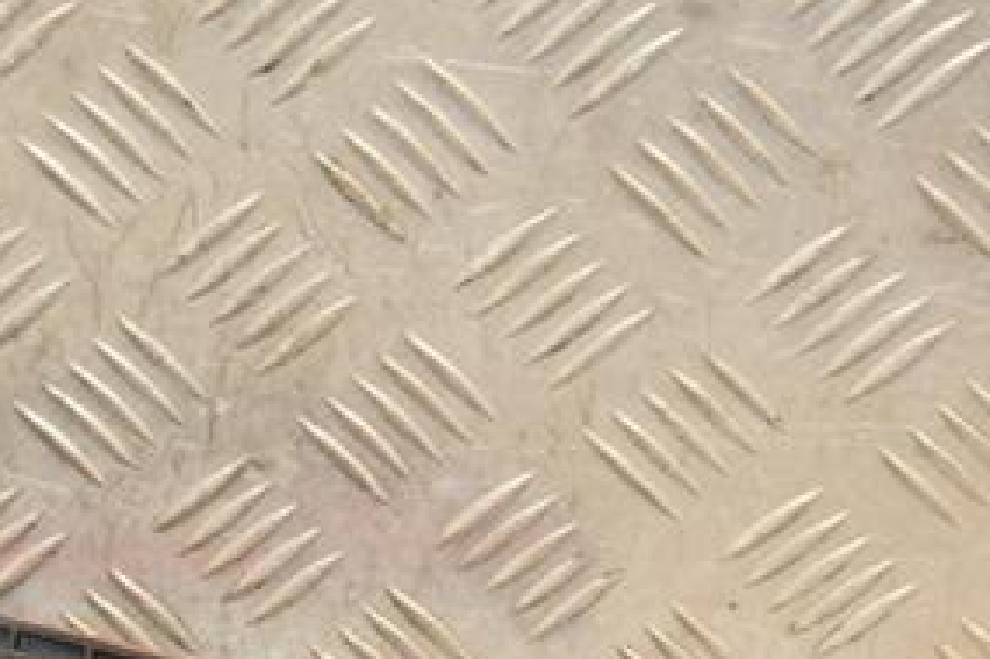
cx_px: 84
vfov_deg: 8.3
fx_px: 4535
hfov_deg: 12.4
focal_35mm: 165
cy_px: 561
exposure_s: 1/125
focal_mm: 52
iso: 800
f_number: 5
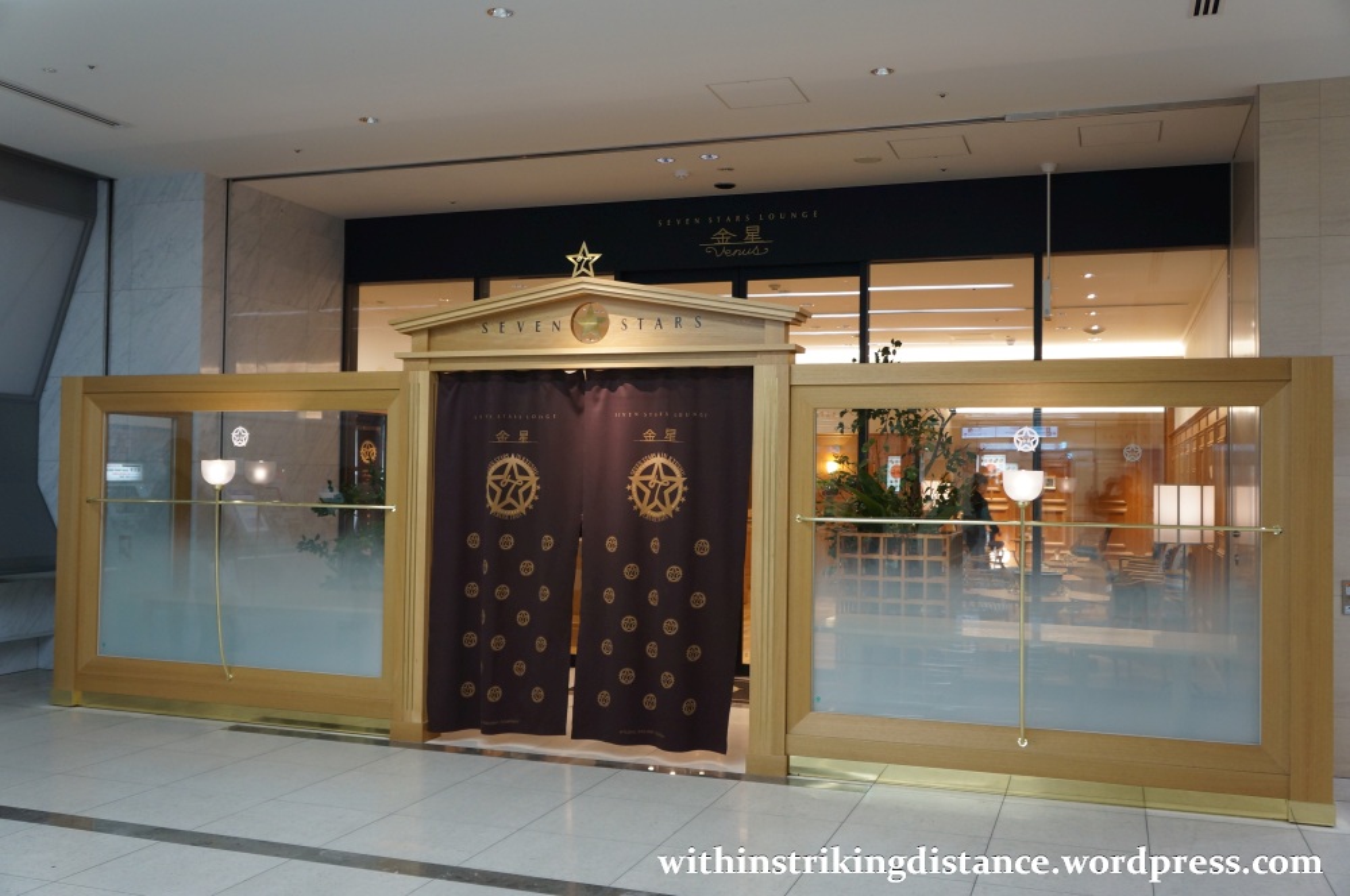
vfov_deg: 39.9
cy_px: 448
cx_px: 675
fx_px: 1236
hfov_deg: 57.3
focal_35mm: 33
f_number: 4
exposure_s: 1/60
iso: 640
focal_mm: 22
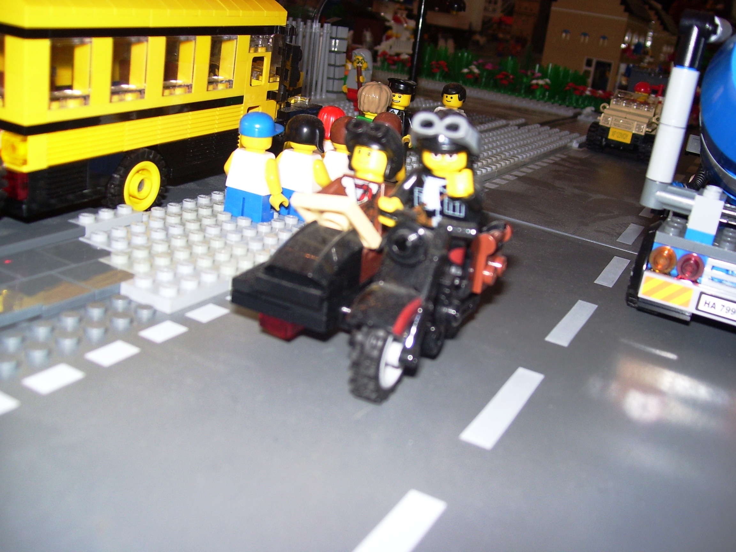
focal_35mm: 36
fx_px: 765
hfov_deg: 51.4
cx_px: 368
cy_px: 276
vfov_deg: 39.7
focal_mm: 6
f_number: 2.7
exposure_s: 1/60
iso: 80
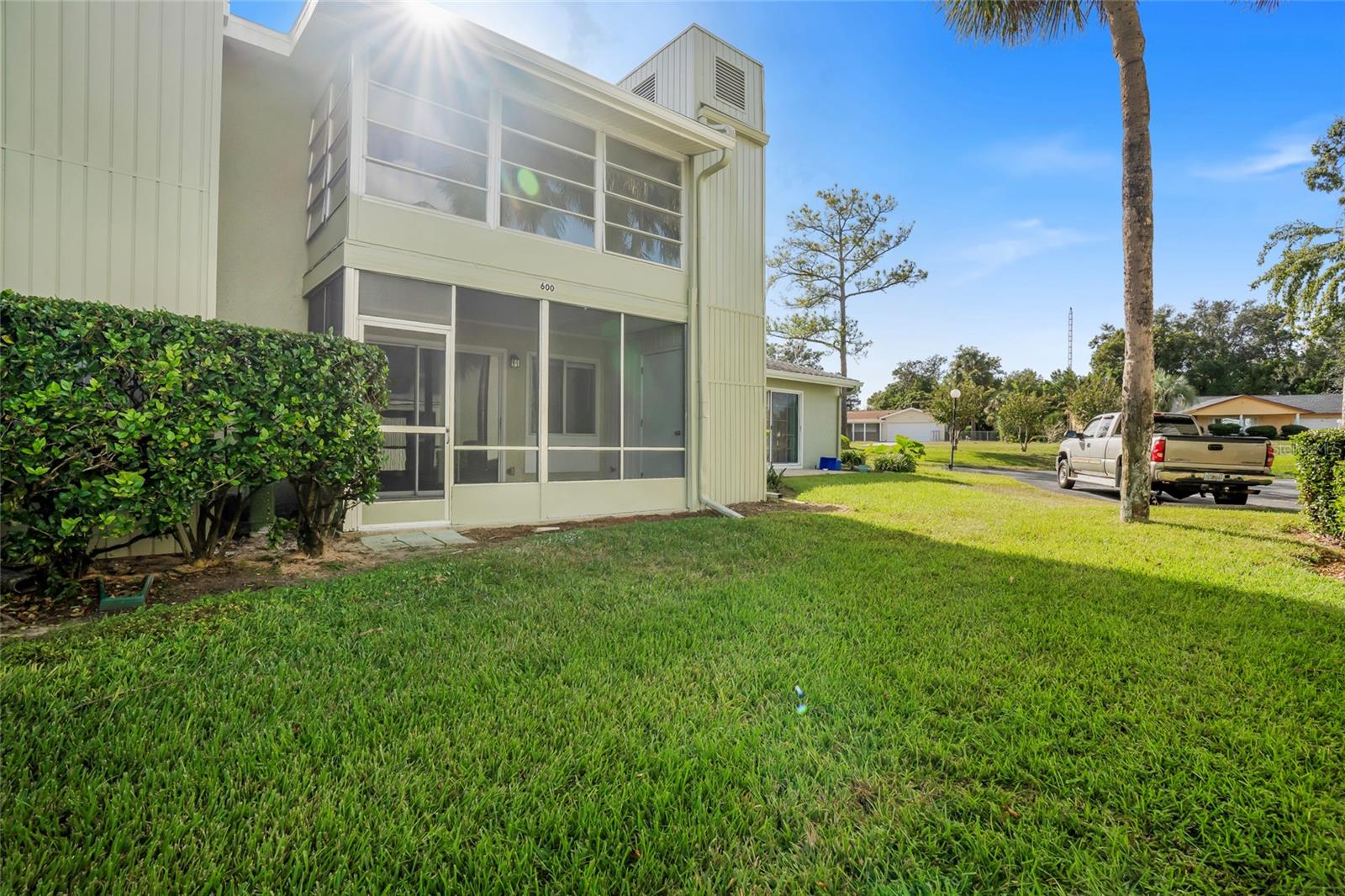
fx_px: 598
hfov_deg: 96.7
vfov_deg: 73.7
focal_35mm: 16
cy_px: 448
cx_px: 672
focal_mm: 16
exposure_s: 1/125
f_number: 8
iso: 400
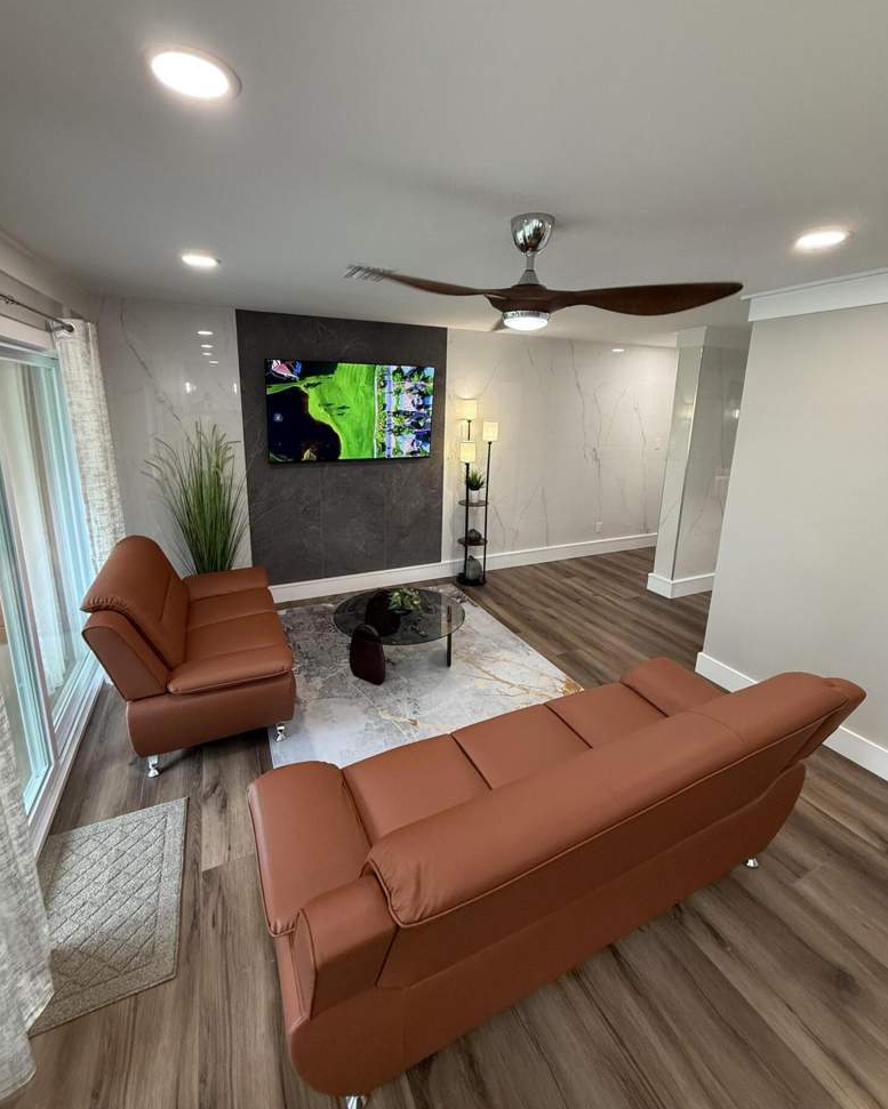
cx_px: 438
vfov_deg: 96.6
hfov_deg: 84.0
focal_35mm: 15
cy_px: 511
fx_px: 493
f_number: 2.2
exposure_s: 1/120
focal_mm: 2.22
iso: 320
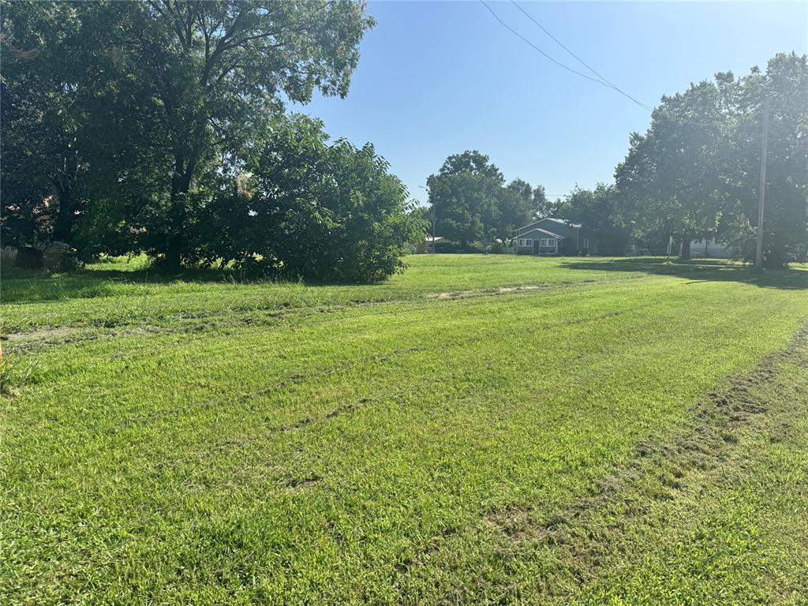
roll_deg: +0.3
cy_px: 303
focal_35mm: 24
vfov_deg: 56.8
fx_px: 560
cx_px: 404
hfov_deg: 71.6
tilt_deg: -7.0
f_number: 1.78
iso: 80
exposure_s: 1/4950
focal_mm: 6.76
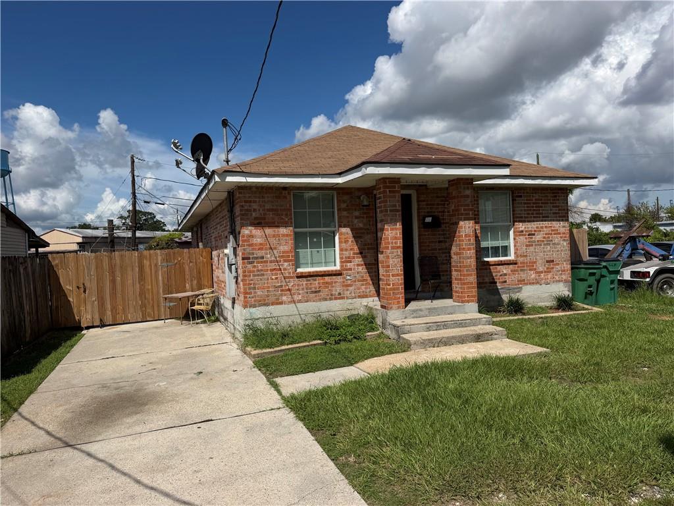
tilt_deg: -0.9
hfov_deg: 71.6
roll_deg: +2.7
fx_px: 467
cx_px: 337
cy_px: 253
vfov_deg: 56.8
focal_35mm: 24
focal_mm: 6.76
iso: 80
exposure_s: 1/10309
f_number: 1.78
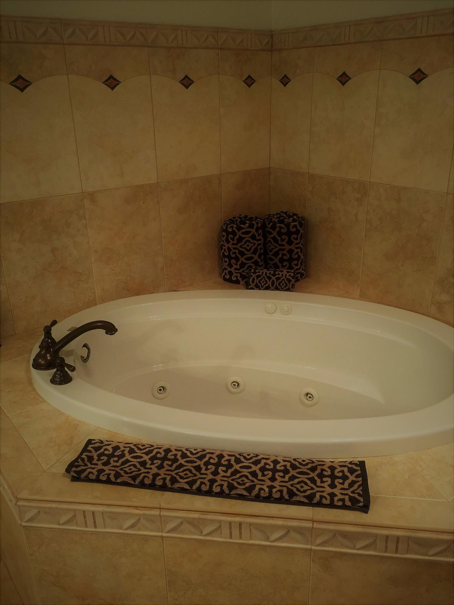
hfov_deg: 48.2
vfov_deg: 61.7
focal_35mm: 29
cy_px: 302
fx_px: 507
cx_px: 227
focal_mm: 4.15
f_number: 2.2
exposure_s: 1/15
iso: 80
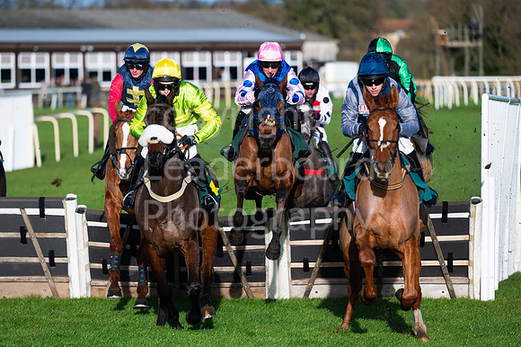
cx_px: 240
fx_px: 3153
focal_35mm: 218
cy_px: 160
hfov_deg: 9.4
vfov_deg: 6.3
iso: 250
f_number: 3.5
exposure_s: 1/5000
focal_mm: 200
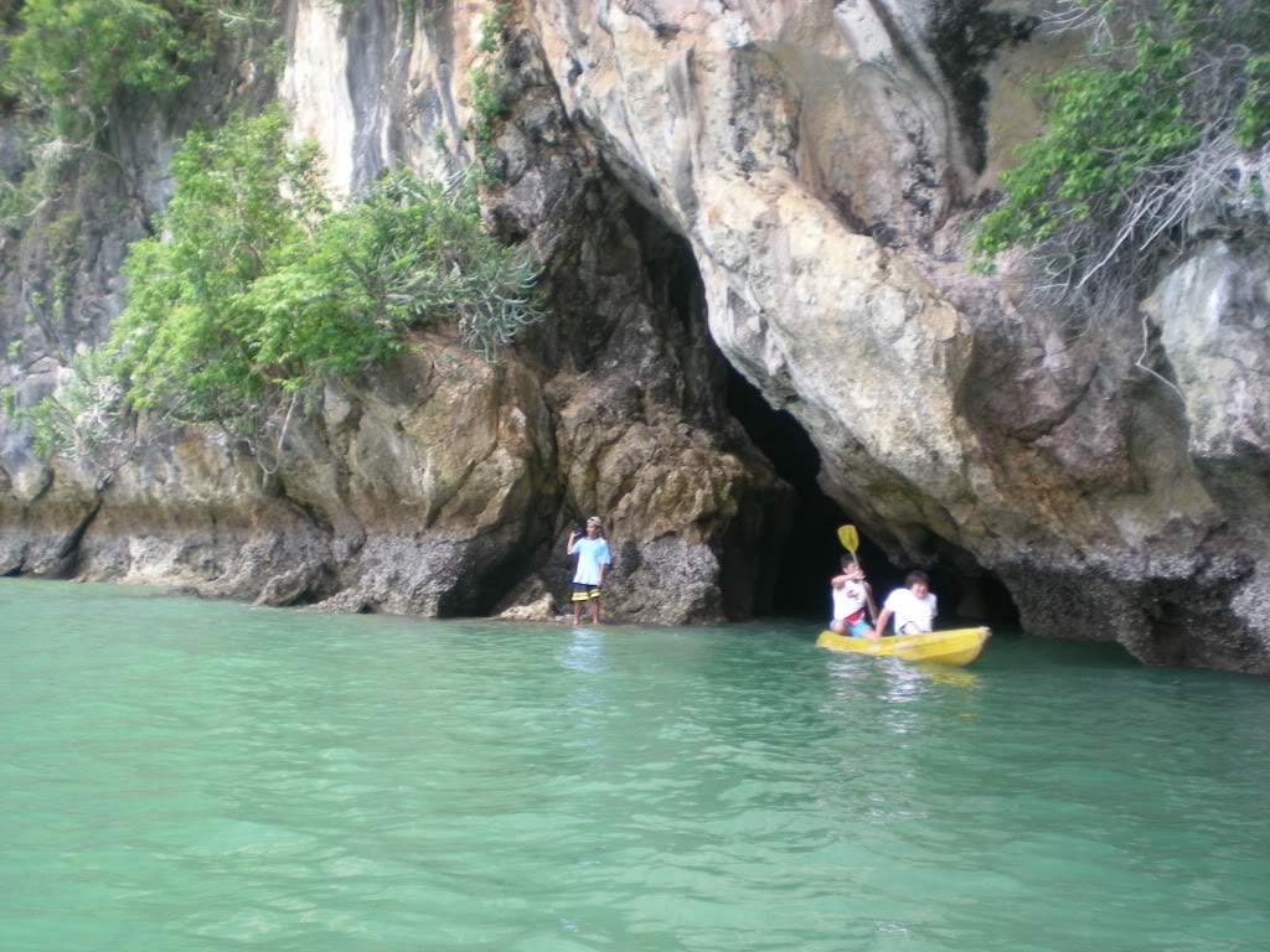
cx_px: 635
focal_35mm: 44
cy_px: 476
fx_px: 1614
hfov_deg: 42.9
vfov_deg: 32.9
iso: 50
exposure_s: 1/113
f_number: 3.5
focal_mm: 7.4
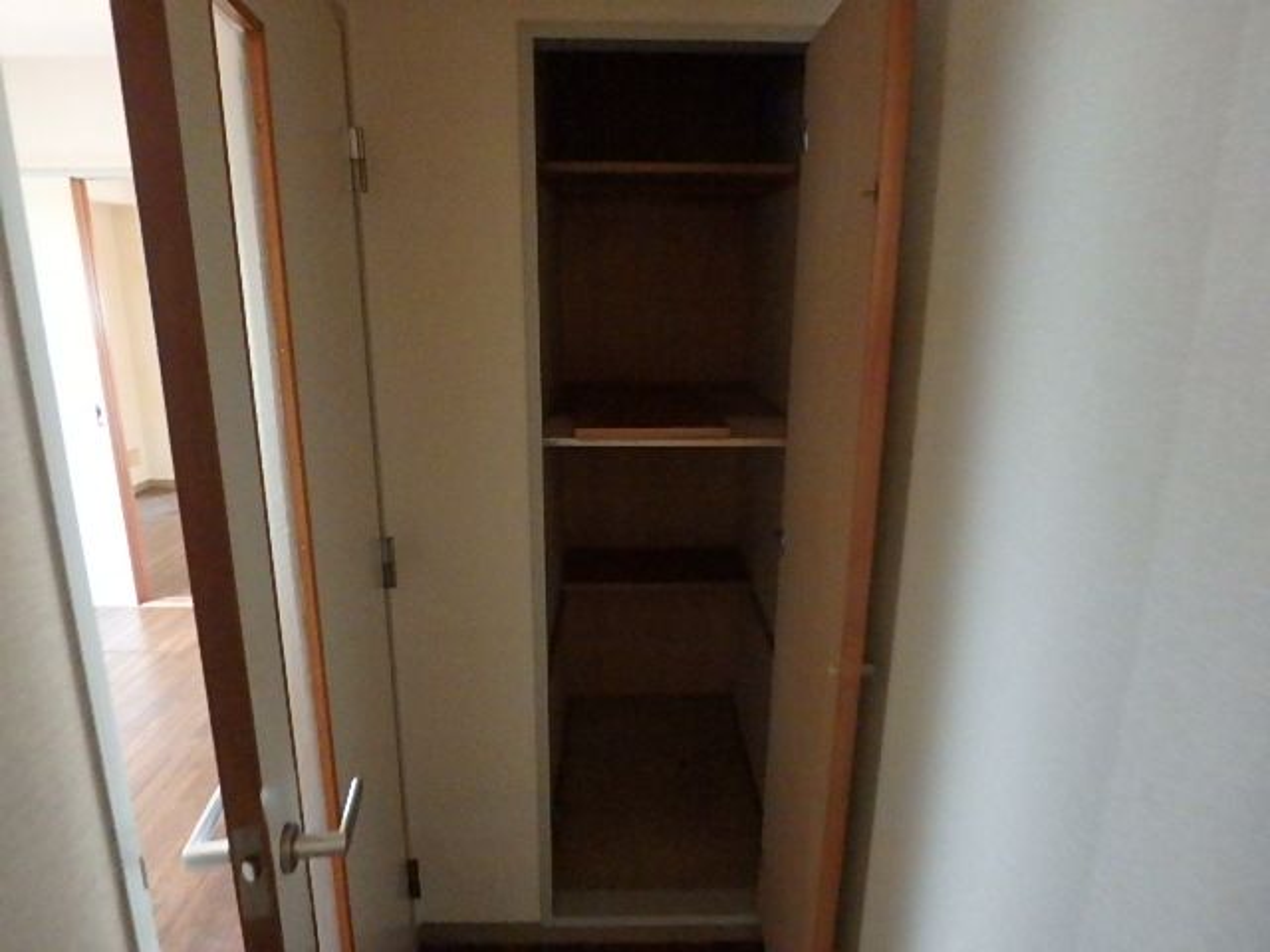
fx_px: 770
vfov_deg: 63.4
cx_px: 635
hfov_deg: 79.0
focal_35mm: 21
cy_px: 476
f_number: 3.5
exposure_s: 1/8
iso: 1600
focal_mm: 3.7
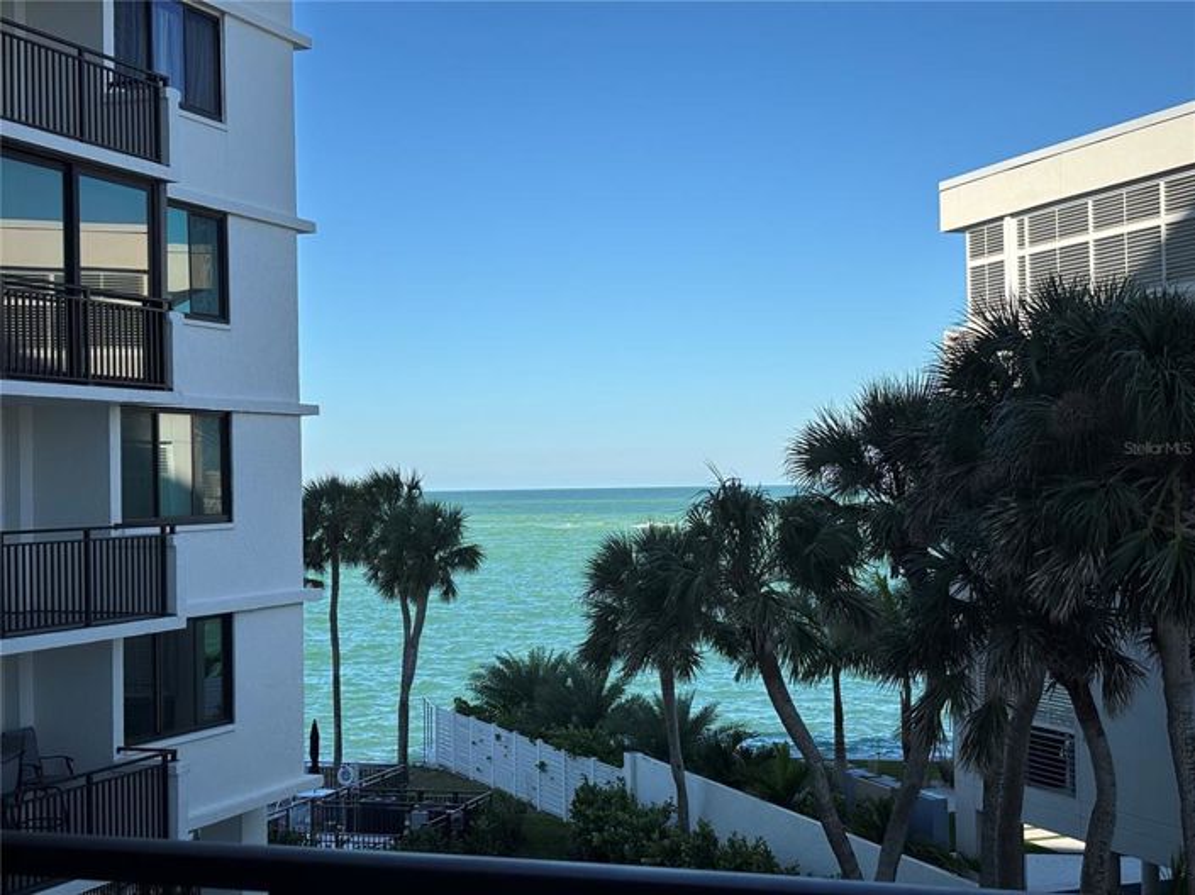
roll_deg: +1.2
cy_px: 448
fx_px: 1794
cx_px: 598
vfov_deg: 28.0
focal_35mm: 52
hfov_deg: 36.8
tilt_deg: +0.6
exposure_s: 1/2933
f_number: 1.6
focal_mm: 5.96
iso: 40
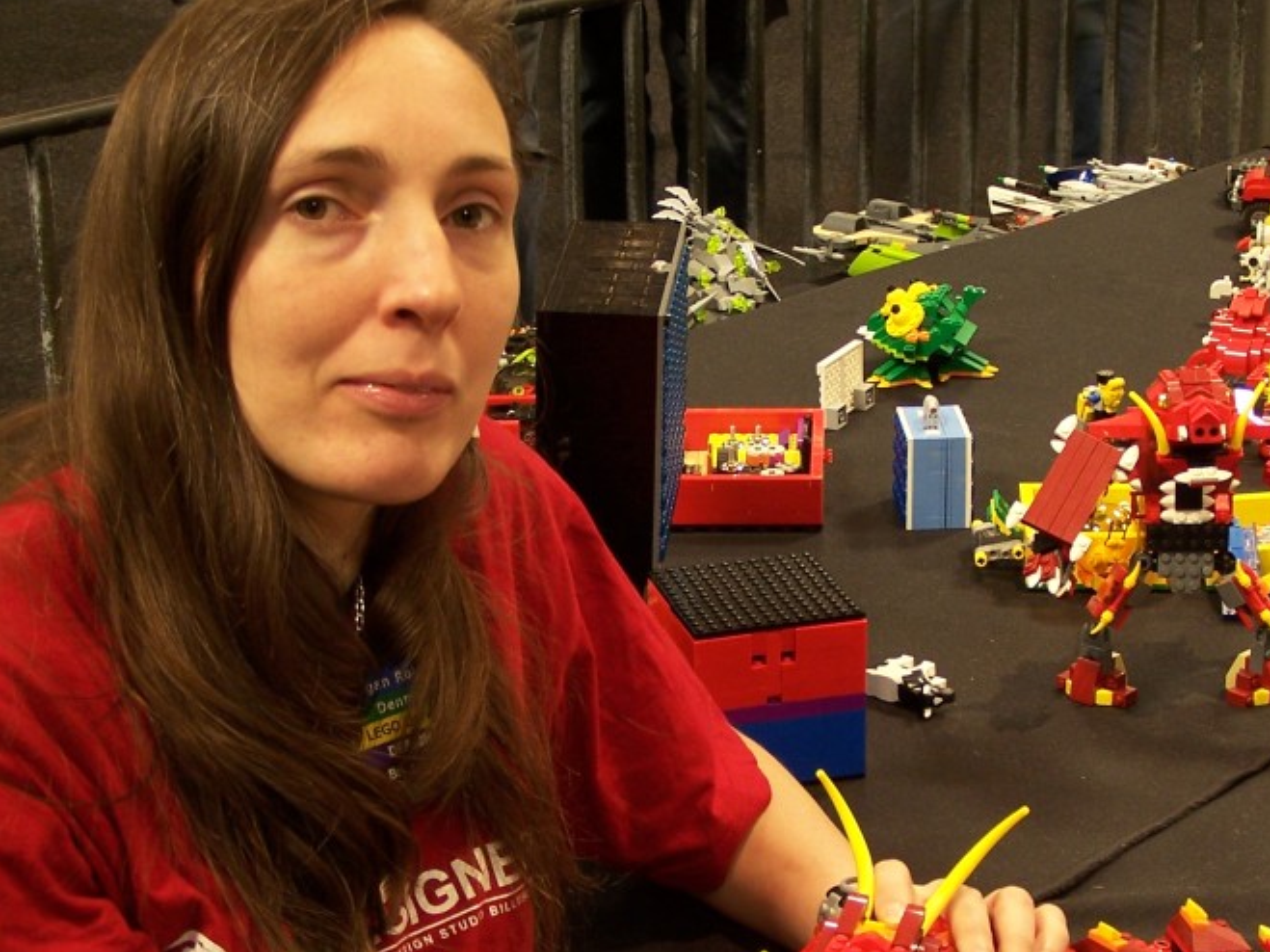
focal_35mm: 87
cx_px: 800
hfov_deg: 22.5
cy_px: 615
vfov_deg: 16.9
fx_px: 3191
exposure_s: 1/2
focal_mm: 9.3
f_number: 3.1
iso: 80
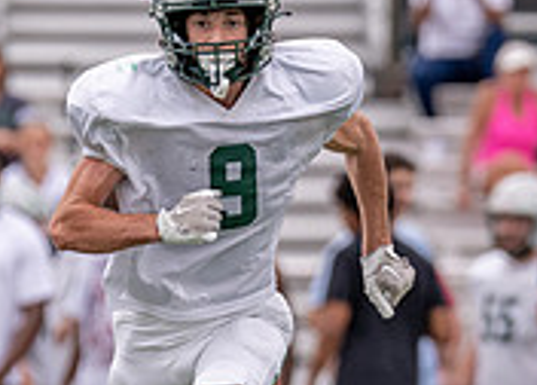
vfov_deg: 1.6
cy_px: 328
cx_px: 284
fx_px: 13477
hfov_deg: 2.3
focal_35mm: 883
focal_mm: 200
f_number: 2.8
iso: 320
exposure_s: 1/3200
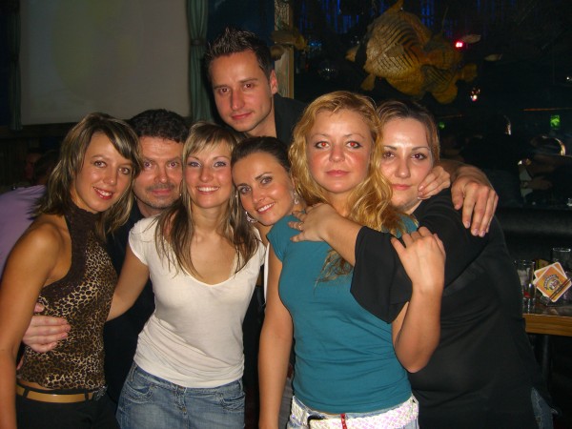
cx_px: 286
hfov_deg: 49.0
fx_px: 628
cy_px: 214
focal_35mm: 38
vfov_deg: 37.7
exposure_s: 1/60
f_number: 2.8
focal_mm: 7.9
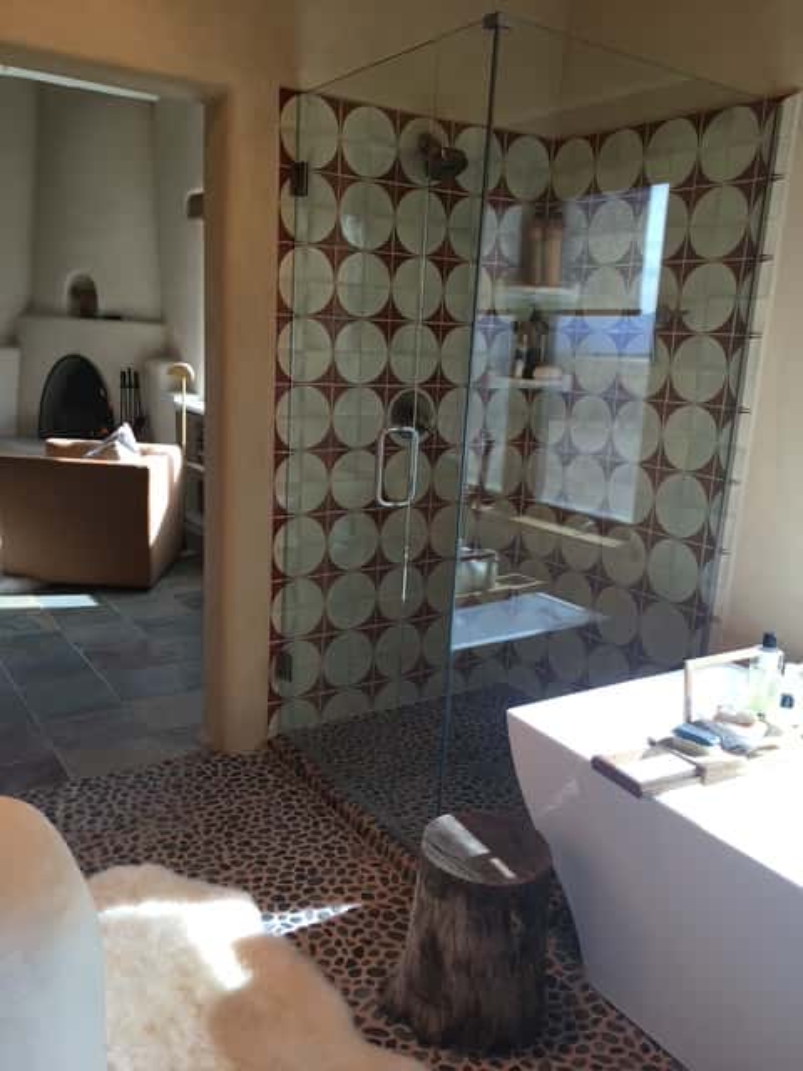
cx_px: 402
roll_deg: -3.2
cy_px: 536
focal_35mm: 29
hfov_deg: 48.2
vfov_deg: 61.7
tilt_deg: -13.4
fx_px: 897
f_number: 2.2
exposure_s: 1/60
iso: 25
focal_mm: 4.15
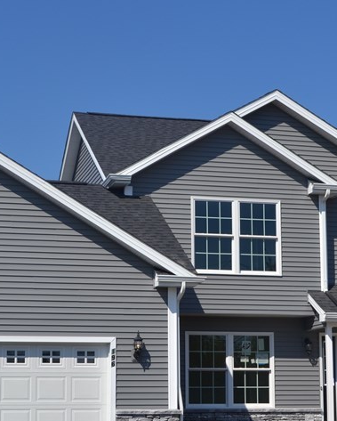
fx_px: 1046
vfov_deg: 22.7
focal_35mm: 84
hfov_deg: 18.3
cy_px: 244
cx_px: 173
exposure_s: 1/320
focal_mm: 26
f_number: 9
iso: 100
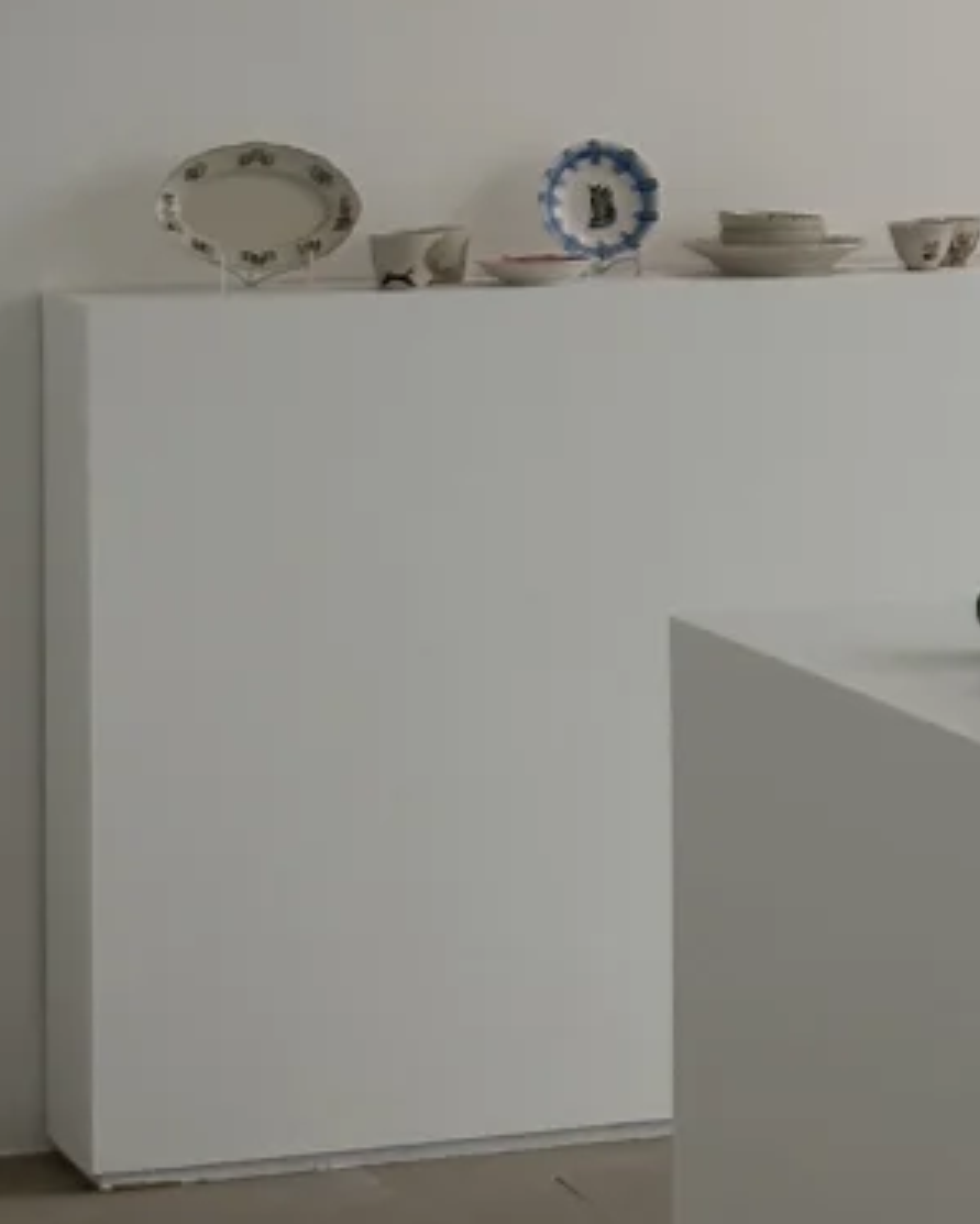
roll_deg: -0.5
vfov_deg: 10.5
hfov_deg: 8.3
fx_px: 6596
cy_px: -16
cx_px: 1554
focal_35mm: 182
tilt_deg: -1.3
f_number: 1.78
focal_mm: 6.86
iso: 64
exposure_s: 1/2070
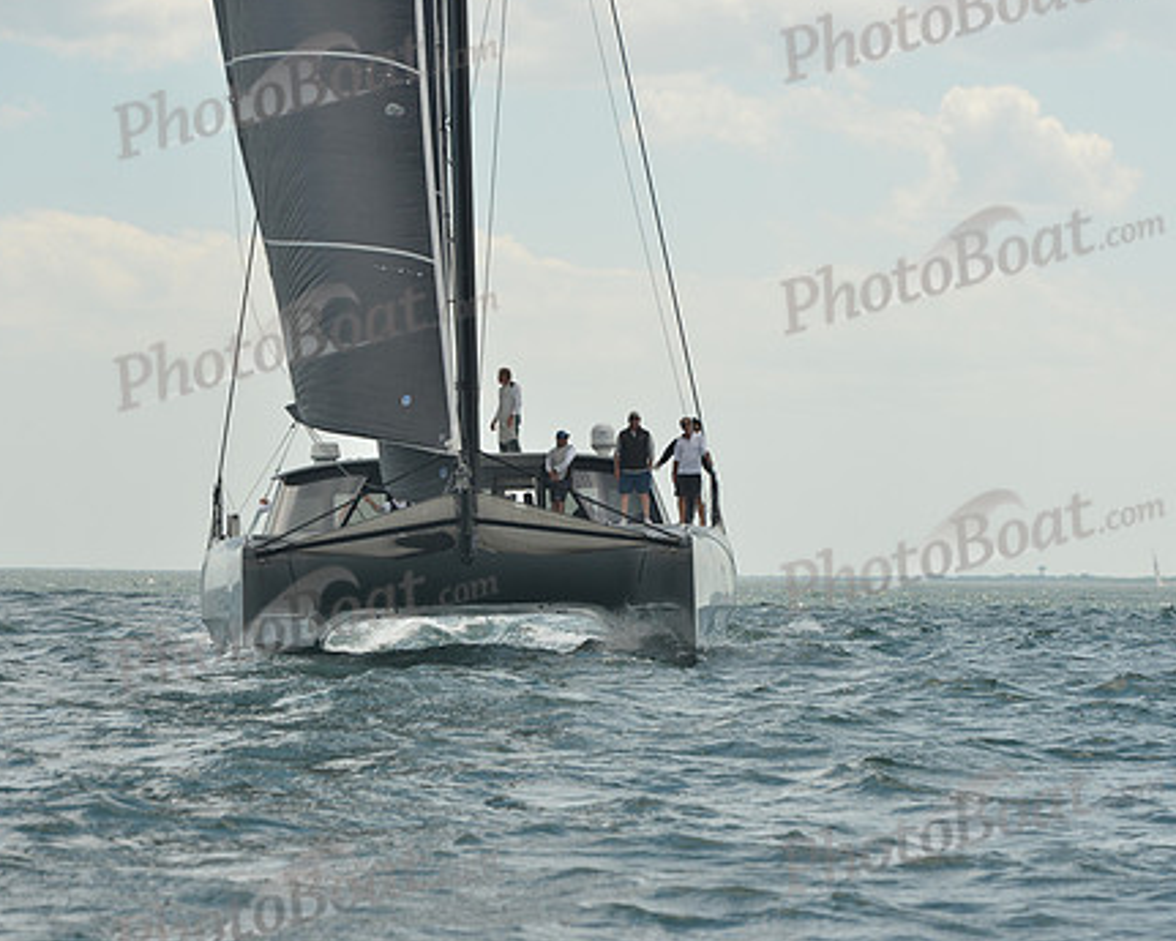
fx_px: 6371
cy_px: 443
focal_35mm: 183
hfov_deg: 10.5
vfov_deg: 8.5
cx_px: 641
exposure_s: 1/800
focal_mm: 145
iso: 400
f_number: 6.3
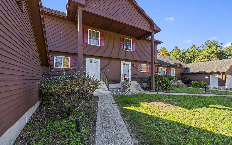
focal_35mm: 15
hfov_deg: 101.4
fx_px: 95
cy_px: 71
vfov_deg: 74.8
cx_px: 120
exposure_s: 1/80
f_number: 7.1
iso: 320
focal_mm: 14
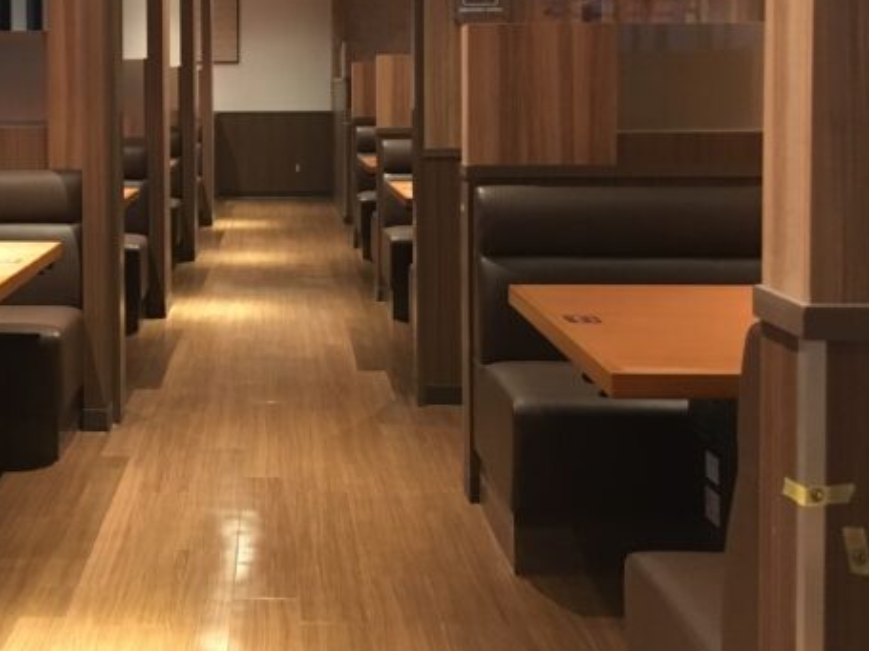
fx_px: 1230
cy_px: 126
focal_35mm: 49
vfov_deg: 29.0
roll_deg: +0.3
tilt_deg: -1.8
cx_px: 204
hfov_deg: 37.8
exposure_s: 1/15
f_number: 2.2
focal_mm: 4.15
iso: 320
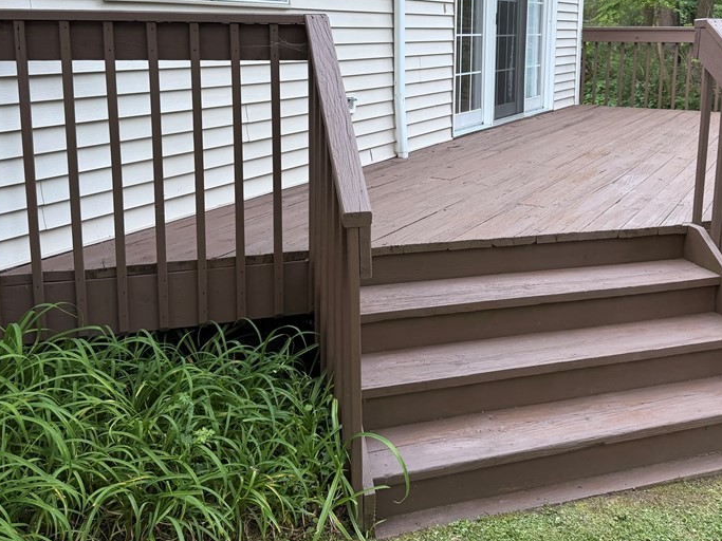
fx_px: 751
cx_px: 413
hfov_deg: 51.2
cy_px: 143
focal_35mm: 36
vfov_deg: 38.7
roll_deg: -0.1
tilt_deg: -8.9
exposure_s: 1/64
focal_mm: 6.76
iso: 200
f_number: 1.78
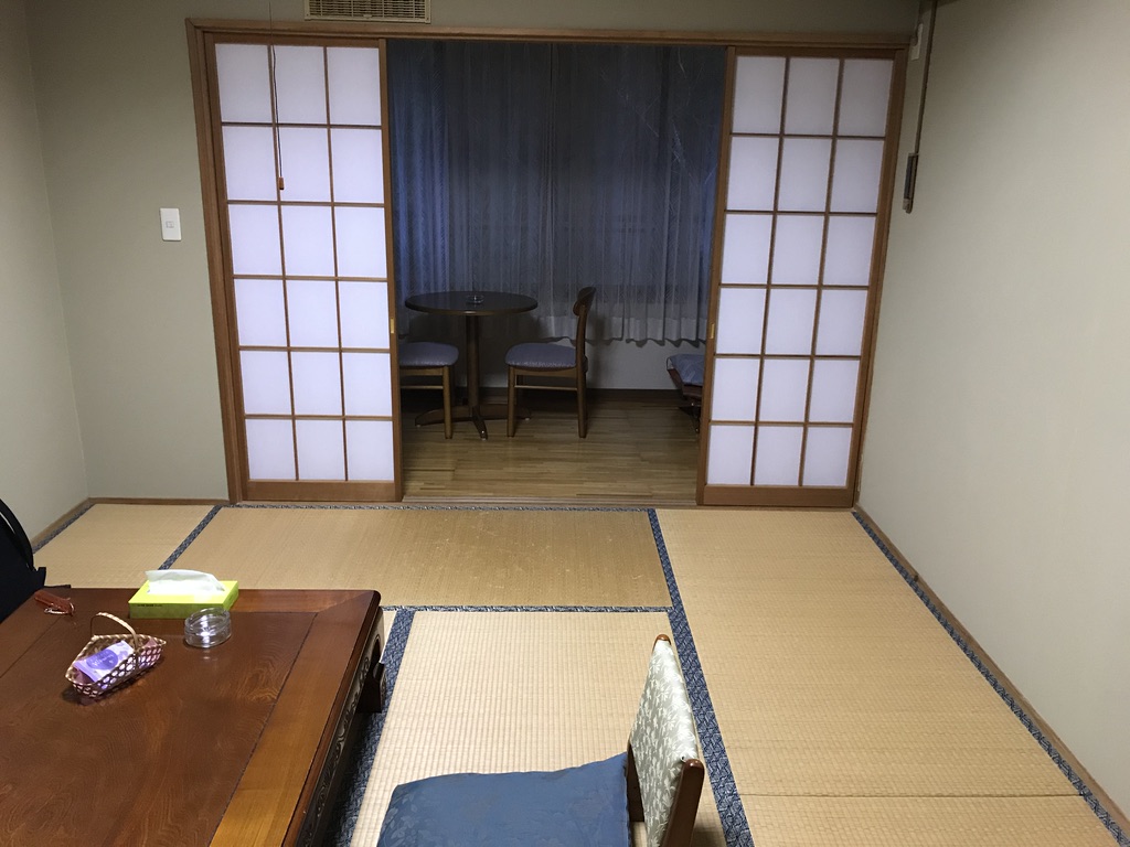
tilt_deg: -16.3
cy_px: 424
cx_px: 565
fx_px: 914
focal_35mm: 28
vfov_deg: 49.7
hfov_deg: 63.4
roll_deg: -2.0
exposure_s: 1/17
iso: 100
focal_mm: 3.99
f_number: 1.8
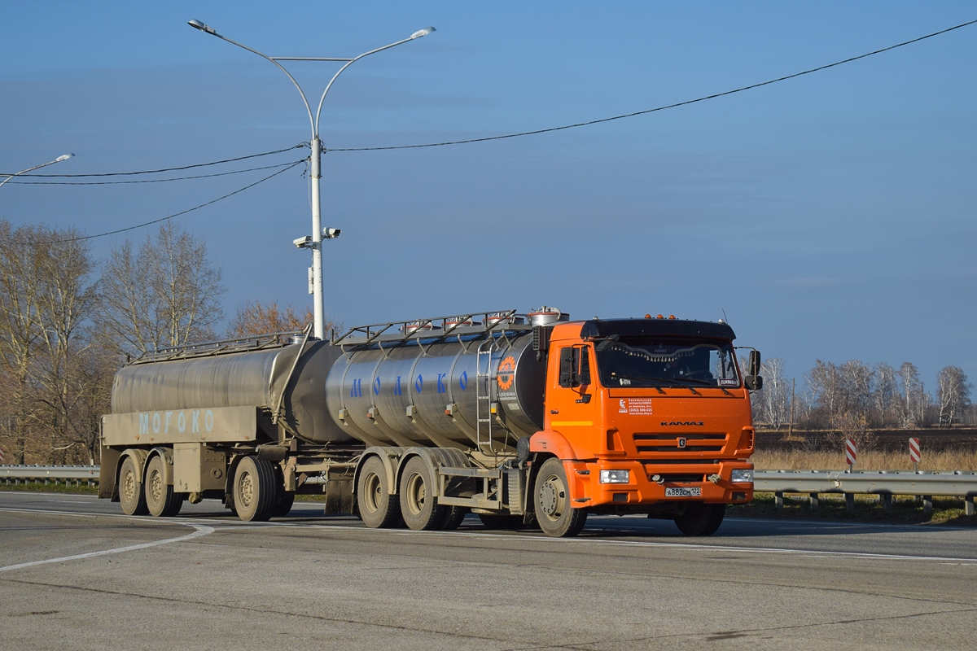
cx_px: 488
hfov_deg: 24.6
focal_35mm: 82
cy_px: 326
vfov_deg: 16.6
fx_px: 2239
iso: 100
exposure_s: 1/800
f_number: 6.3
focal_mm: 55
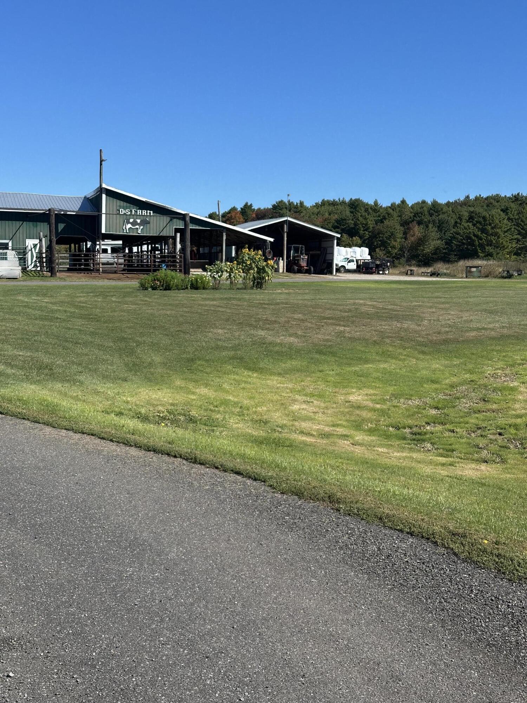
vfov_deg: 39.7
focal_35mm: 48
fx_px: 974
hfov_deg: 30.3
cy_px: 352
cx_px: 264
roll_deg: -1.0
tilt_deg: -5.0
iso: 64
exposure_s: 1/3731
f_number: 1.78
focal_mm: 6.86
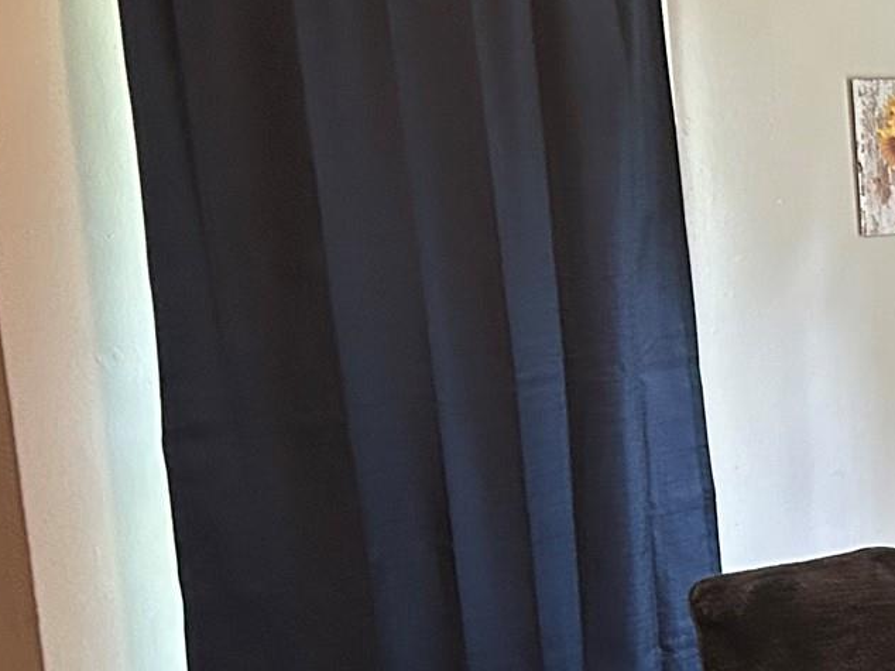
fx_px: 2171
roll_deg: +1.6
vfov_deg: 17.4
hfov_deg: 20.3
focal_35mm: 84
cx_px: 1311
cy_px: 558
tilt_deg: -11.5
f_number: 1.5
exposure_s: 1/40
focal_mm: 5.7
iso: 400
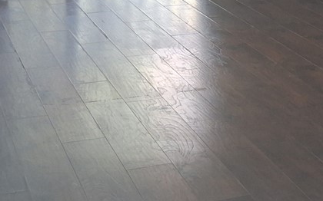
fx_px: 889
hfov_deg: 20.3
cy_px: -62
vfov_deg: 12.5
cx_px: 271
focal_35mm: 101
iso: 160
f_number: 1.8
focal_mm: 4.69
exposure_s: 1/100
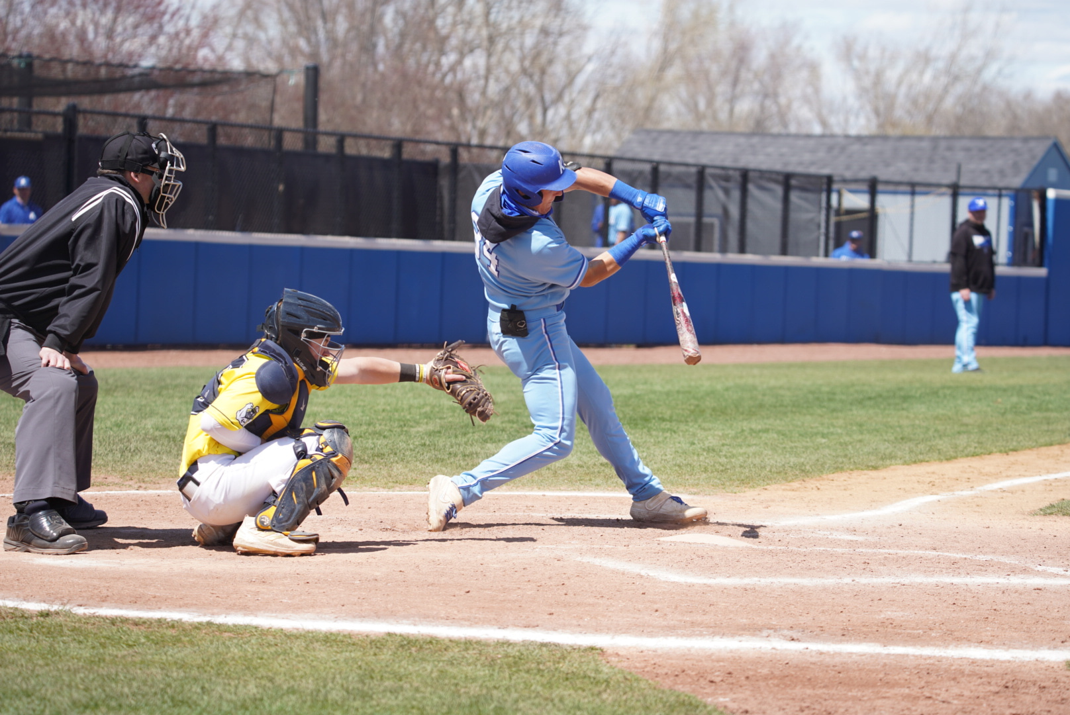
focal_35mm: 165
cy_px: 358
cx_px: 535
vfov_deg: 8.3
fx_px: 4908
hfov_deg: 12.4
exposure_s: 1/640
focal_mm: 165
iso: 200
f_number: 5.6
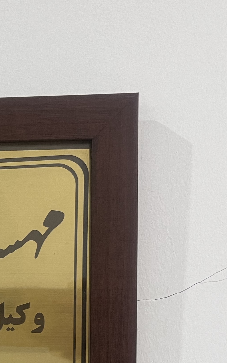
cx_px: -83
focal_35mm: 68
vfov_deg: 29.2
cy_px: 316
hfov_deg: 17.7
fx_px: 673
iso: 80
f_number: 1.6
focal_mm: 5.1
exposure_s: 1/50
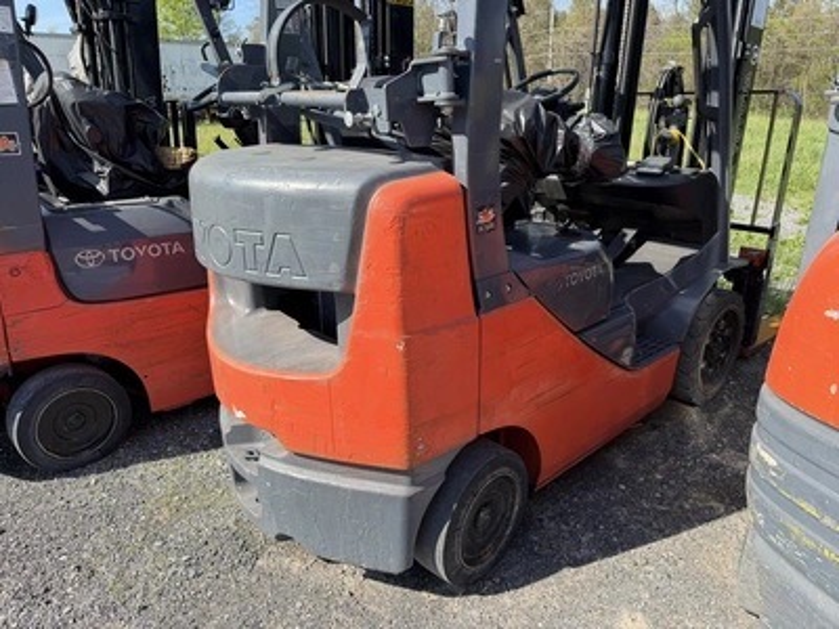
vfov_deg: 56.8
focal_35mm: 24
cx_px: 420
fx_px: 582
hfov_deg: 71.6
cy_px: 314
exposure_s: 1/1812
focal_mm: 6.76
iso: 80
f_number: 1.78
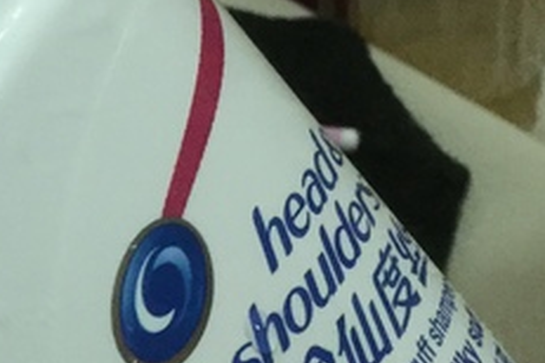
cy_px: 296
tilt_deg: -39.7
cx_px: -99
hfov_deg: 17.3
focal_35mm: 113
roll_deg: +4.4
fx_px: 1711
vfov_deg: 12.1
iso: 100
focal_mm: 4.15
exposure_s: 1/4
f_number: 2.2
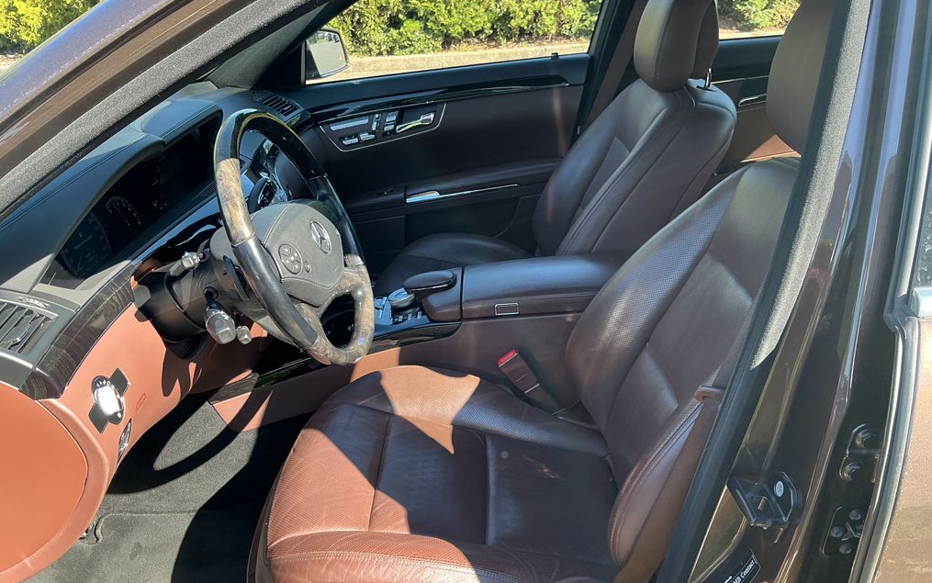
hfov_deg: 61.2
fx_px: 788
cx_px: 468
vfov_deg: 40.5
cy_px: 340
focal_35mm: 31
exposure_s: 1/120
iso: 25
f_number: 1.8
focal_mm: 3
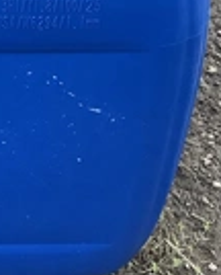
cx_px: -6
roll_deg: -1.8
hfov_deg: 16.7
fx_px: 733
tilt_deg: -38.1
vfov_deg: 20.4
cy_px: -16
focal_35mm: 90
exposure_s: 1/50
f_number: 2.4
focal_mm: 3.3
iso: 100
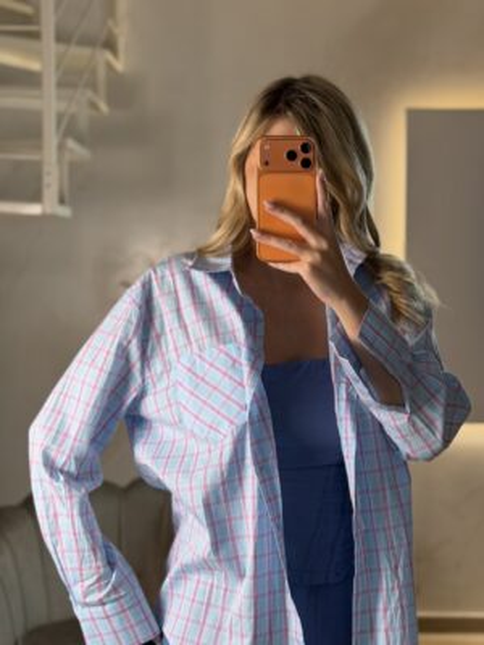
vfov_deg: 39.7
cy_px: 322
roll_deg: -1.1
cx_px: 242
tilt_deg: -13.3
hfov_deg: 30.3
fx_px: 895
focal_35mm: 48
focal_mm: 6.76
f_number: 1.78
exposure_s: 1/100
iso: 125
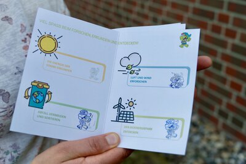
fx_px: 314
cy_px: 82
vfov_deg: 29.2
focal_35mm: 46
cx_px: 123
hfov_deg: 42.8
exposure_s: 1/500
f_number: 5.6
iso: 100
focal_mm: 46
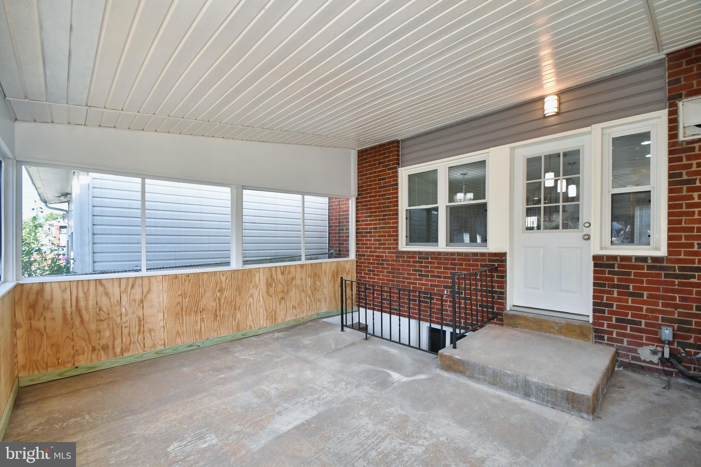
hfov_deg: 100.4
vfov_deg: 77.3
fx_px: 292
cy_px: 234
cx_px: 350
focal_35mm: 15
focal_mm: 10
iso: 500
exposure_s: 1/125
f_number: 8
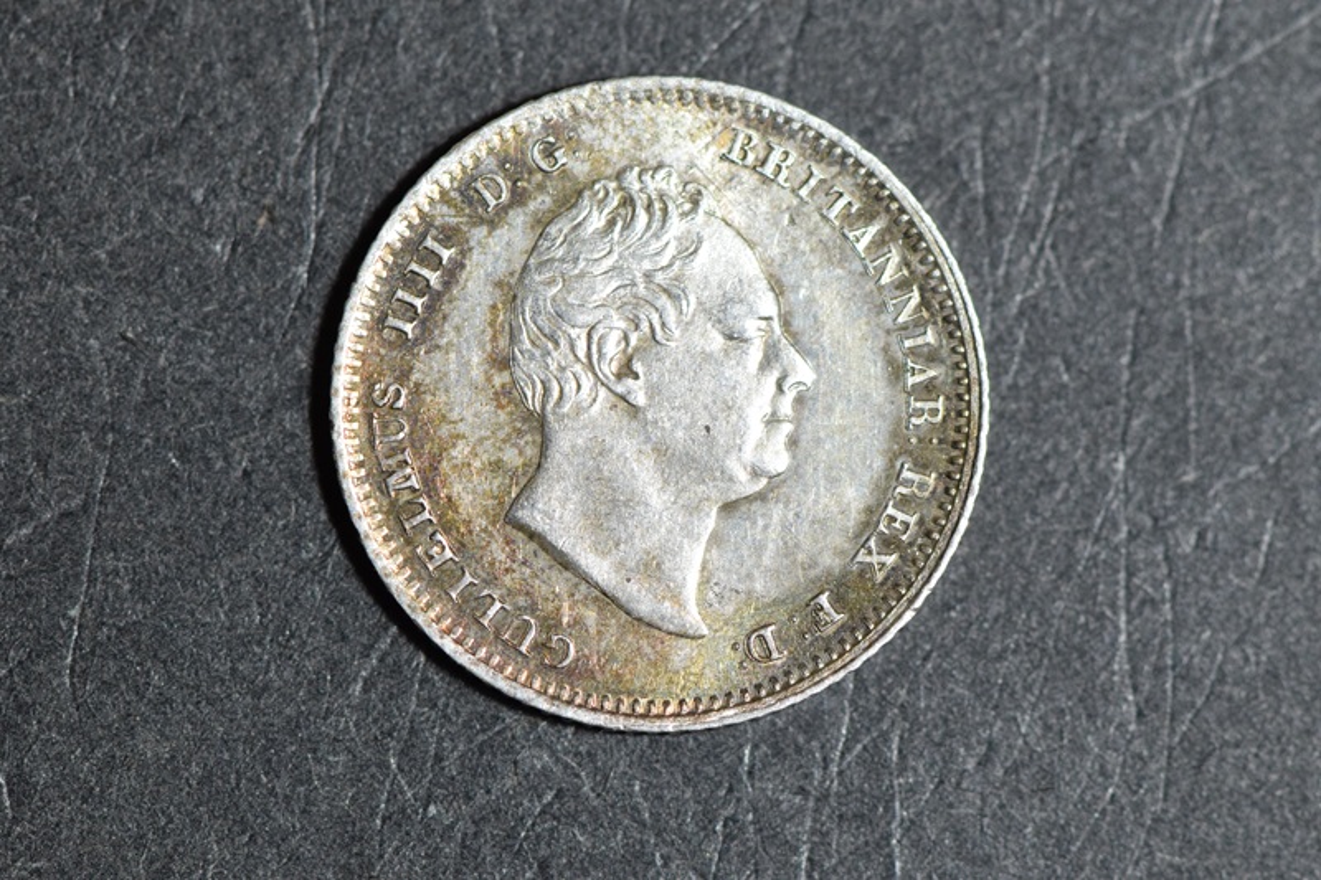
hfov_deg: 13.0
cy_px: 440
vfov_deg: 8.7
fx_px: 5778
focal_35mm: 158
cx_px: 660
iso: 1600
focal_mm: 105
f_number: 9
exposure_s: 1/200
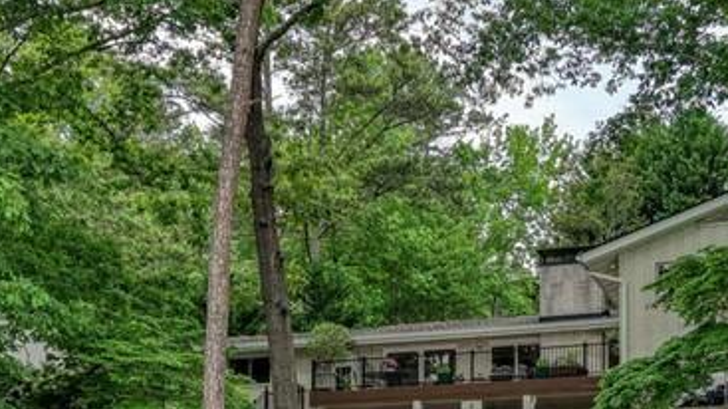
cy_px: 475
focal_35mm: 73
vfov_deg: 15.9
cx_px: 526
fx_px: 1408
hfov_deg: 28.6
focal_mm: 8.67
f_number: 1.8
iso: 210
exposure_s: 1/2000
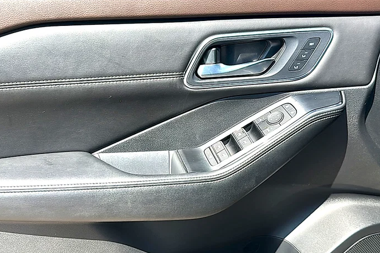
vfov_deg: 37.8
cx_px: 192
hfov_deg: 54.4
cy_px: 143
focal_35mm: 35
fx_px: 370
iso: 80
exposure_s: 1/981
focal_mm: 6.86
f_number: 1.78
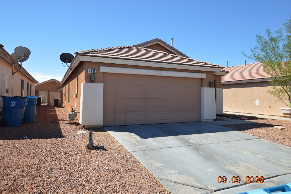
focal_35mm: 24
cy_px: 97
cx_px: 146
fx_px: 194
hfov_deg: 73.8
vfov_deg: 53.1
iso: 100
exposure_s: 1/200
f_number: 9
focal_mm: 16
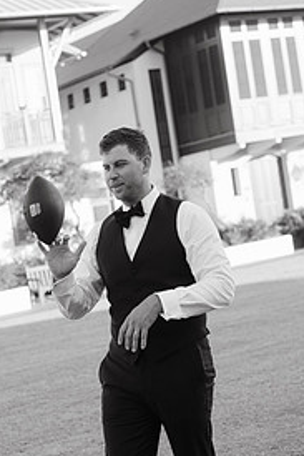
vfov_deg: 24.7
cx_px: 135
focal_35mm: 82
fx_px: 1037
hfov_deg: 16.7
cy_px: 271
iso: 200
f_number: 2.8
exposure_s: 1/800
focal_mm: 50
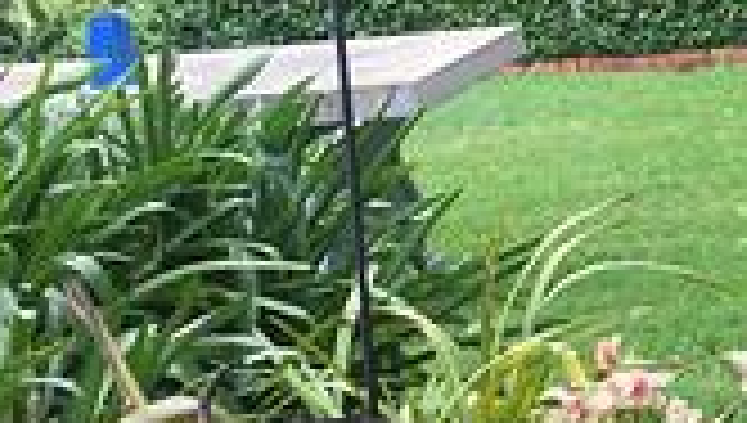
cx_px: 1174
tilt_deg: -13.8
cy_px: 169
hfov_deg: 16.3
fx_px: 2341
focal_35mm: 118
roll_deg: +1.9
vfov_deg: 10.3
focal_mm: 4.15
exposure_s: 1/100
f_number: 2.2
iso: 32
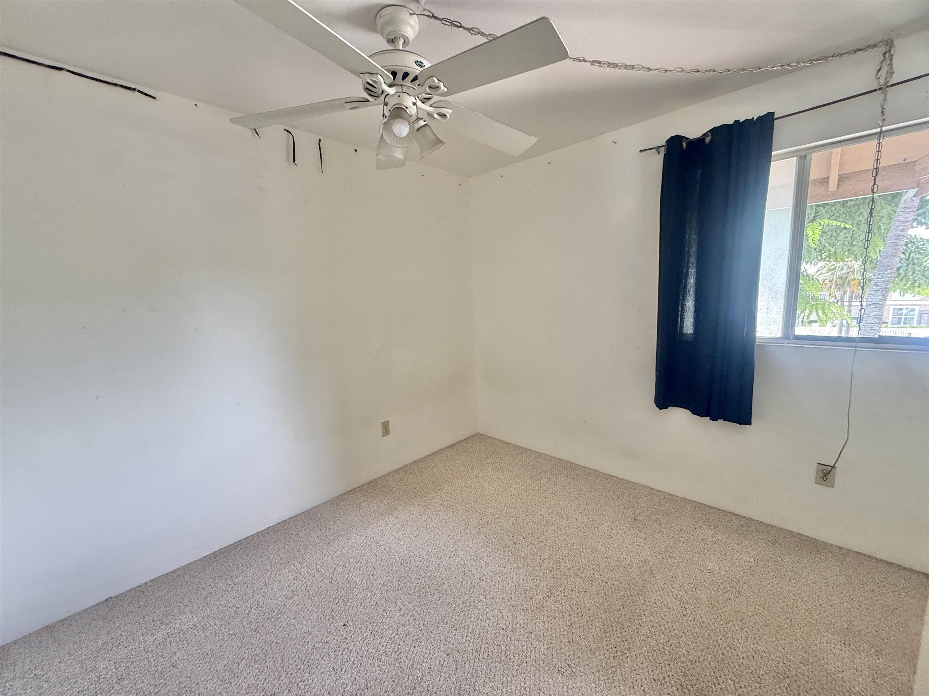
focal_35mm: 14
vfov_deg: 85.7
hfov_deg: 102.1
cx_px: 464
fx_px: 376
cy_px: 348
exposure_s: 1/64
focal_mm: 2.22
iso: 320
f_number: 2.2
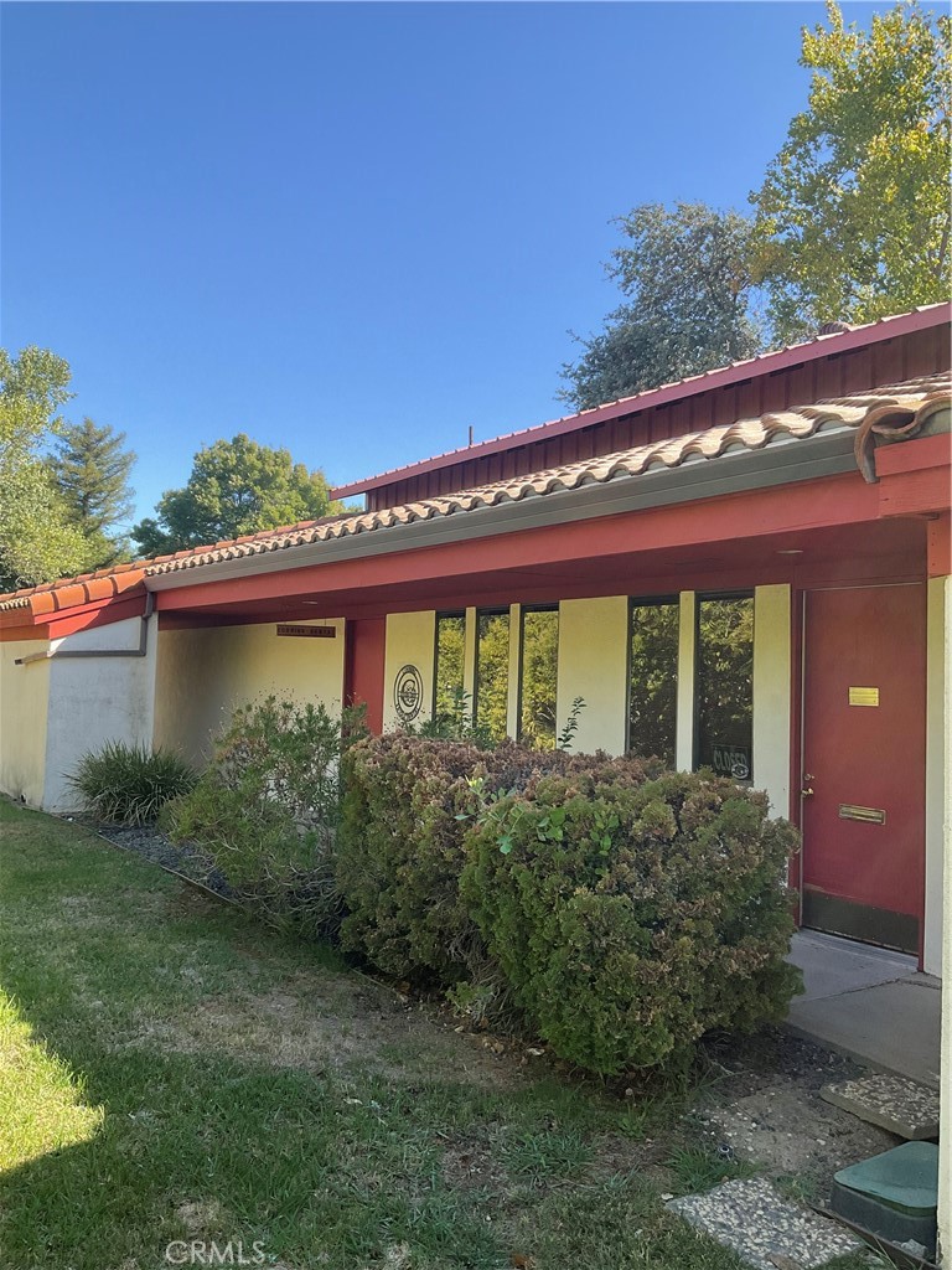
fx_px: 1063
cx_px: 476
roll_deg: -1.5
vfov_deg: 61.7
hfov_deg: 48.2
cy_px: 635
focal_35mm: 29
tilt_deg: +3.5
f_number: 1.8
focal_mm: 3
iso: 16
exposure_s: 1/620
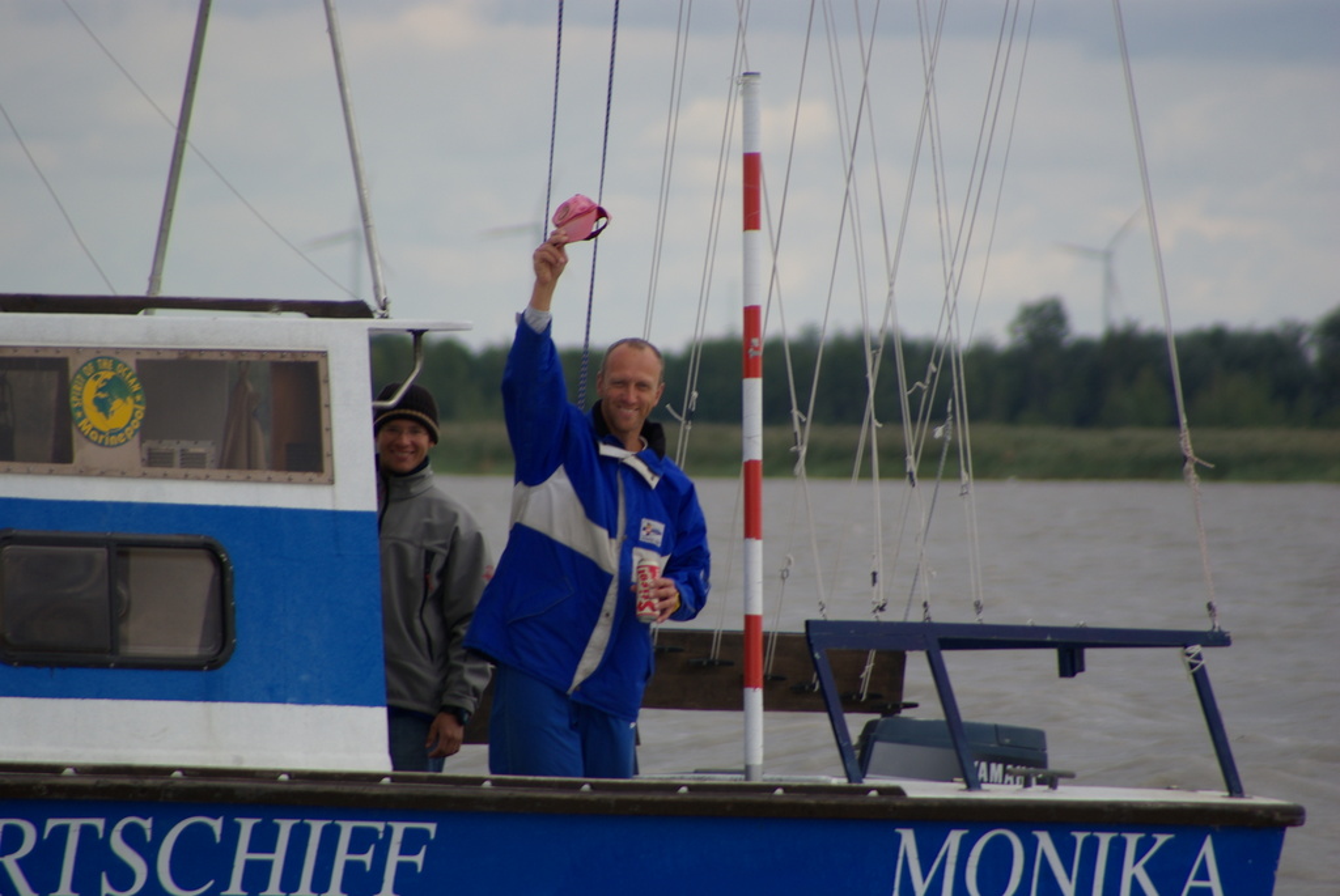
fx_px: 16766
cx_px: 670
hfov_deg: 4.6
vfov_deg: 3.1
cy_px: 448
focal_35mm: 450
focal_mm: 300
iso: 100
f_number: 6.3
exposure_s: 1/180
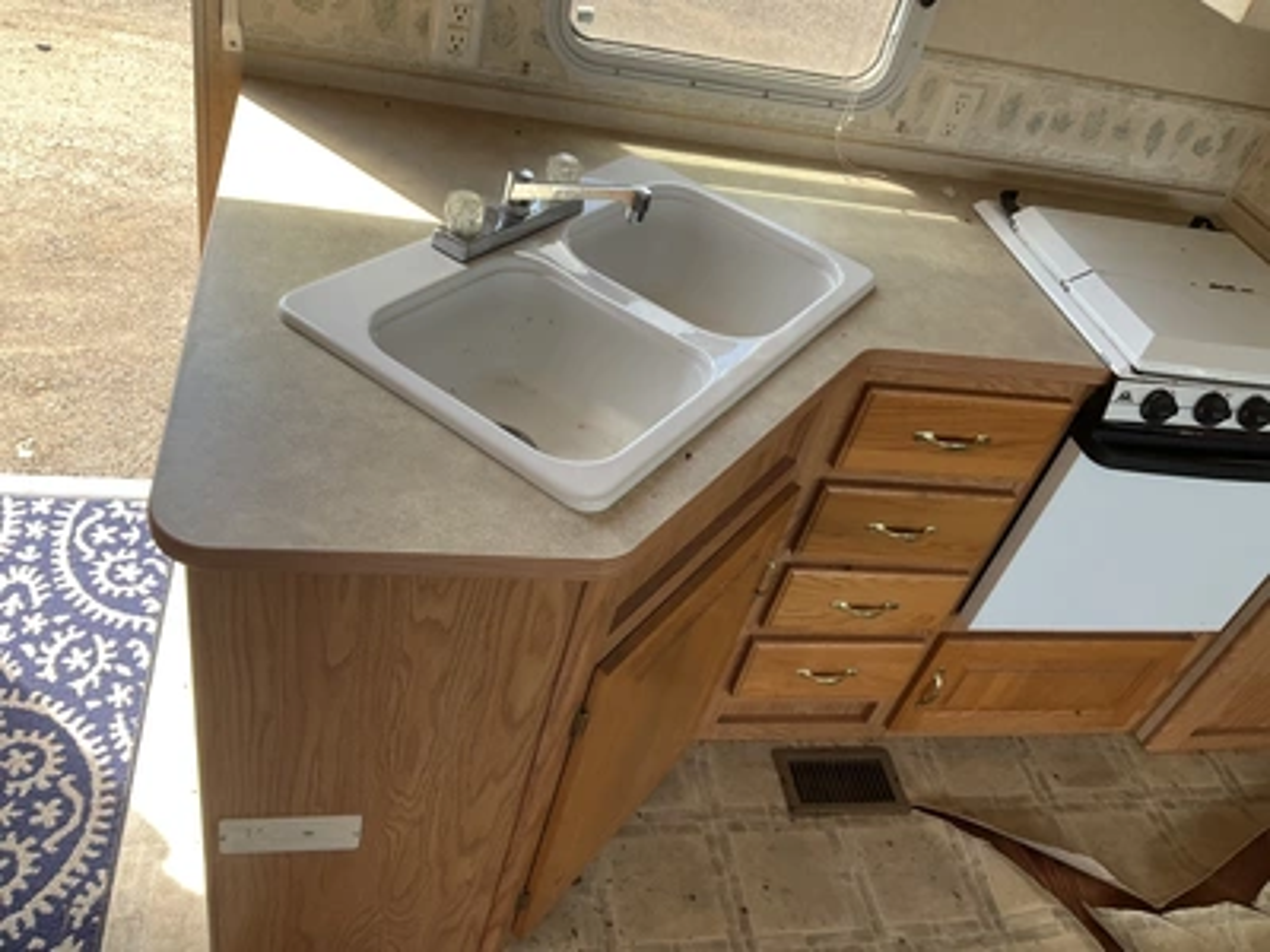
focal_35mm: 29
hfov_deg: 61.7
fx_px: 1064
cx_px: 635
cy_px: 476
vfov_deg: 48.2
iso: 20
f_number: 1.8
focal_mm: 3
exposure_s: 1/122
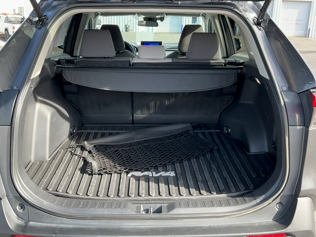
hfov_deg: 60.0
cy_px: 118
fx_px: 274
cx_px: 158
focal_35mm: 30
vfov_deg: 46.8
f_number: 1.8
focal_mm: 3
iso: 40
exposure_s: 1/177
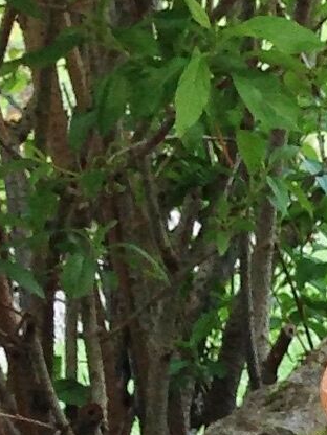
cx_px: 609
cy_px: 1083
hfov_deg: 6.6
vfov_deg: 8.3
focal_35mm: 218
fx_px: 2746
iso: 80
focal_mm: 4.28
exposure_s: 1/120
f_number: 2.4
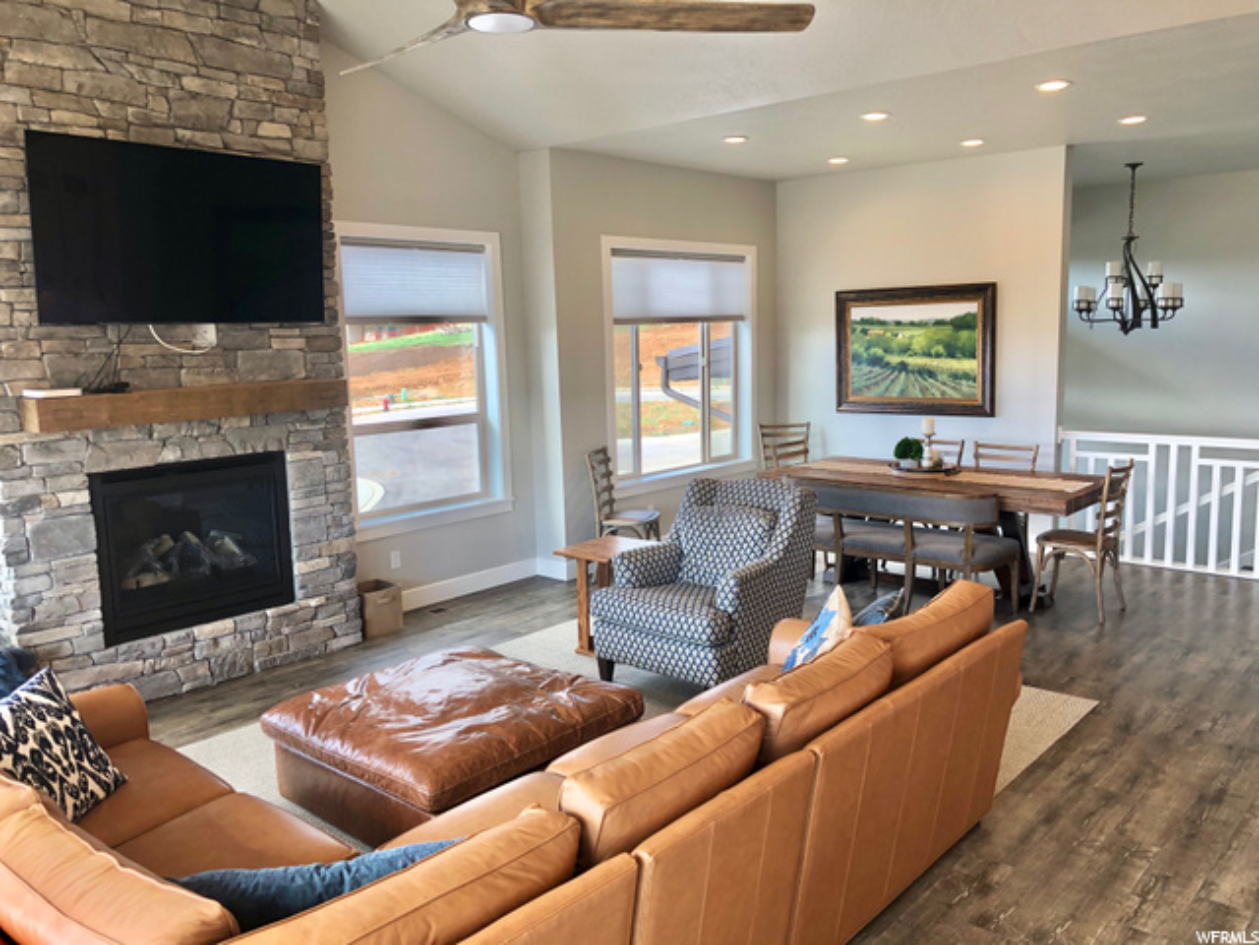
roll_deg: +2.0
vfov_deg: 49.7
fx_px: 1018
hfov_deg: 63.4
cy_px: 472
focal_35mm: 28
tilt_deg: -9.7
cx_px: 630
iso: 50
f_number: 1.8
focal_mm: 4
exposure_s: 1/120
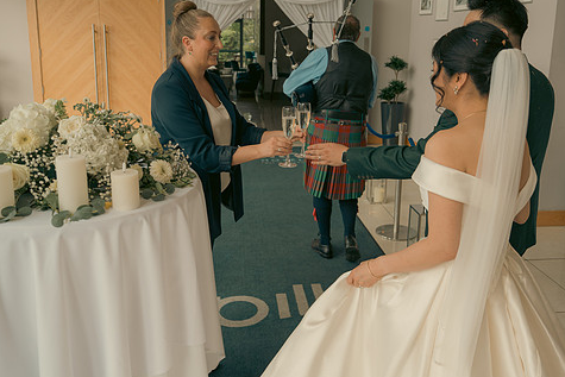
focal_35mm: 33
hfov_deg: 57.1
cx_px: 305
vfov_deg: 39.8
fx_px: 518
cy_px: 149
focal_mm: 27
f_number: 3.5
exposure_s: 1/160
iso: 200
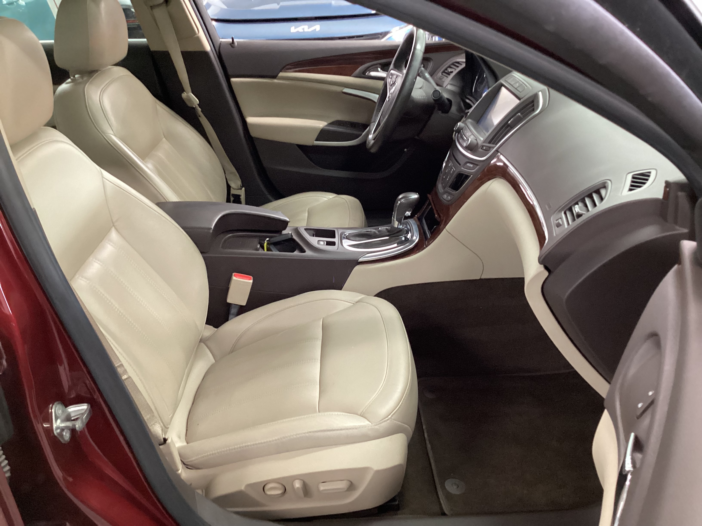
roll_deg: +2.6
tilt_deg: -29.8
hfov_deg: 58.4
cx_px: 351
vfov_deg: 45.4
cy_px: 263
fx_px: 629
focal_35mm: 31
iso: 400
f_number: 2.4
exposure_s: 1/30
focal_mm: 3.3
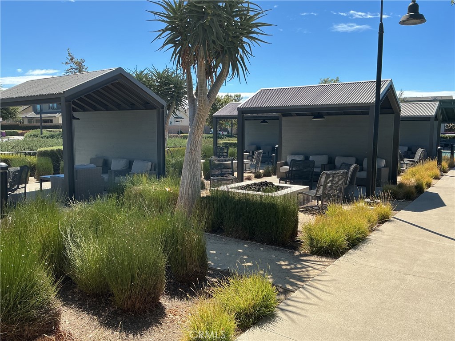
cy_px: 170
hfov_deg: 61.7
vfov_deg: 48.2
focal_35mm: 29
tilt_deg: -6.7
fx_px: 381
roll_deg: -0.1
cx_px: 228
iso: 25
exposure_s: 1/1377
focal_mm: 3
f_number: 1.8
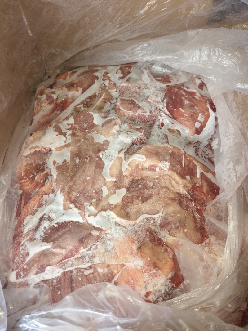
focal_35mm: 23
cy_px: 166
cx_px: 124
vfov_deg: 73.9
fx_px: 220
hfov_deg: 58.9
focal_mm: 5.5
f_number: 1.75
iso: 585
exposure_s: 1/50
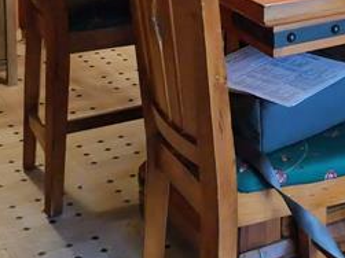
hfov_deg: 19.6
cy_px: -189
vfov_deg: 13.7
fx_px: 976
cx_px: 326
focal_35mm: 98
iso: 330
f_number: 1.8
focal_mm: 8.67
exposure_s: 1/15
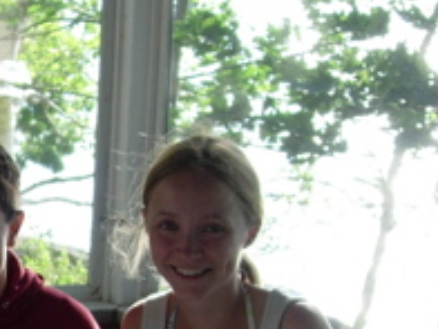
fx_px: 1569
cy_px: 369
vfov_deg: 11.8
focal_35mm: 124
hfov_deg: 15.3
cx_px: -94
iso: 64
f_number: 2.8
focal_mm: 7.8
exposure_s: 1/140
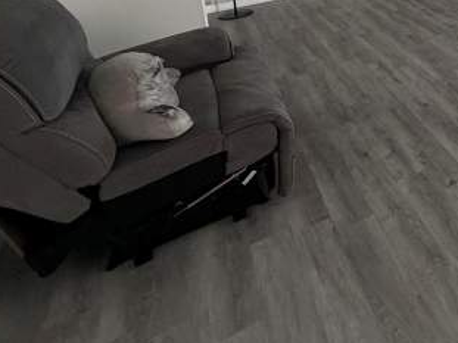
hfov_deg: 36.6
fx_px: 476
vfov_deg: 32.1
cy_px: -79
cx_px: 574
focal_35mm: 36
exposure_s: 1/67
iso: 320
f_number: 2.2
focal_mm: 2.22
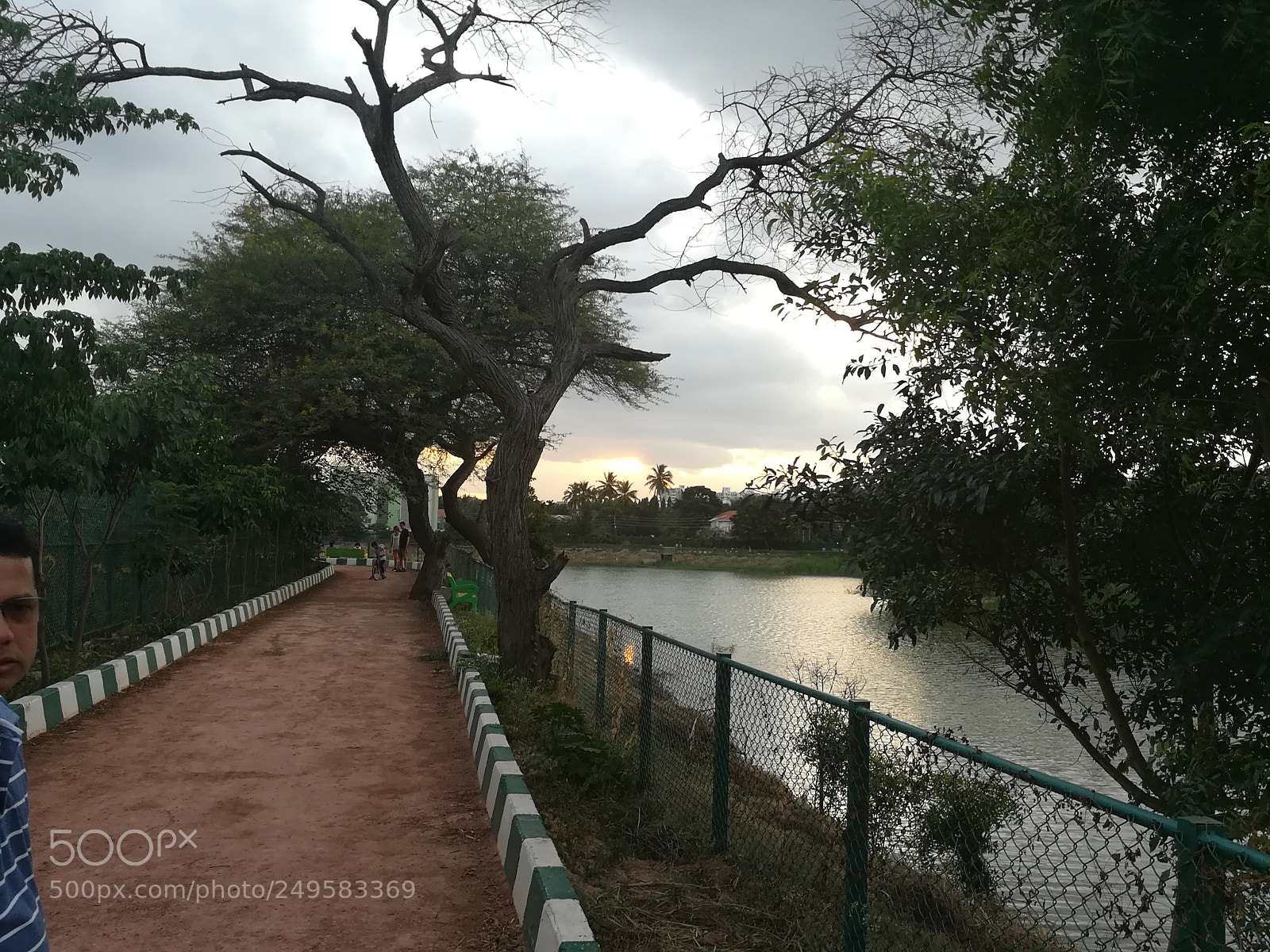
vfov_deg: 45.4
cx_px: 635
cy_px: 476
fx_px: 1137
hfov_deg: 58.4
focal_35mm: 31
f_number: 2.2
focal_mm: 3.83
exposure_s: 1/60
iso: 64
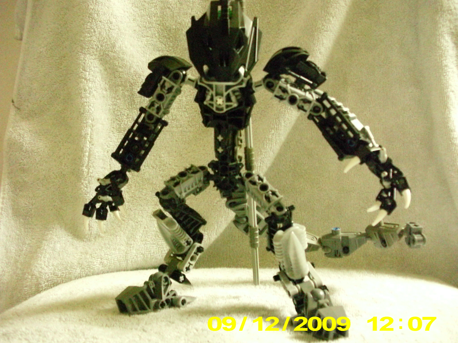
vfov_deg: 37.7
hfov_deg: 49.0
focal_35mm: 38
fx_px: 503
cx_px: 229
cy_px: 172
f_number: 3.1
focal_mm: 6.3
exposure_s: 1/7
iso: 1600
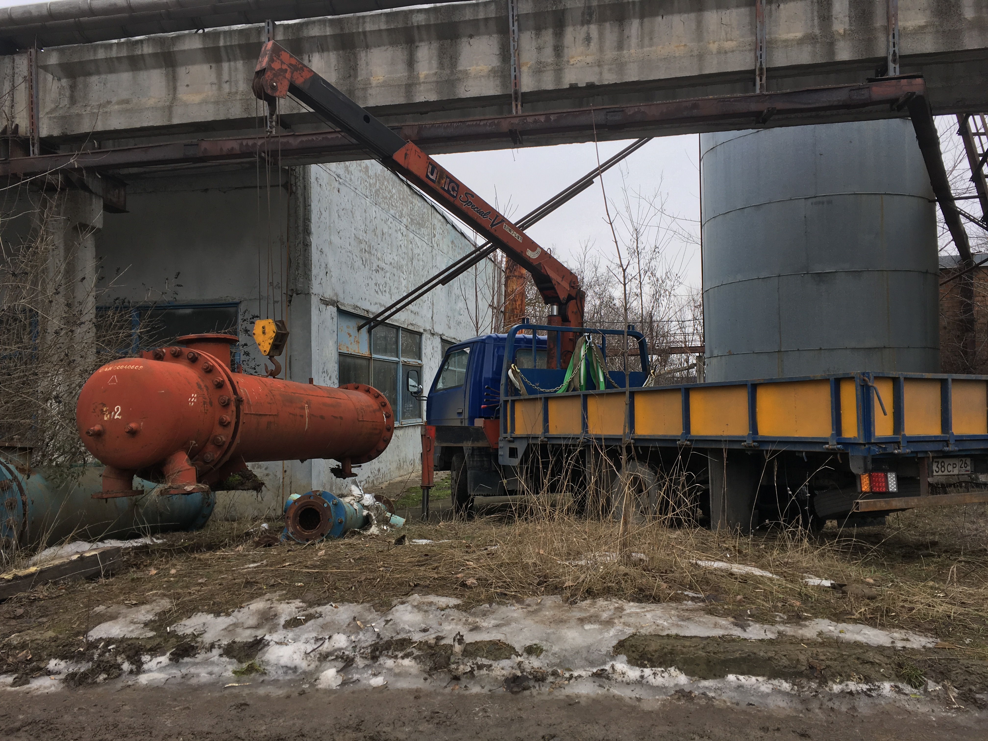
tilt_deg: +0.9
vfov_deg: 48.2
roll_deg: +0.7
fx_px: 828
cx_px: 494
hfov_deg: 61.7
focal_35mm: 29
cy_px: 370
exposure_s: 1/281
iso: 25
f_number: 2.2
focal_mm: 4.15
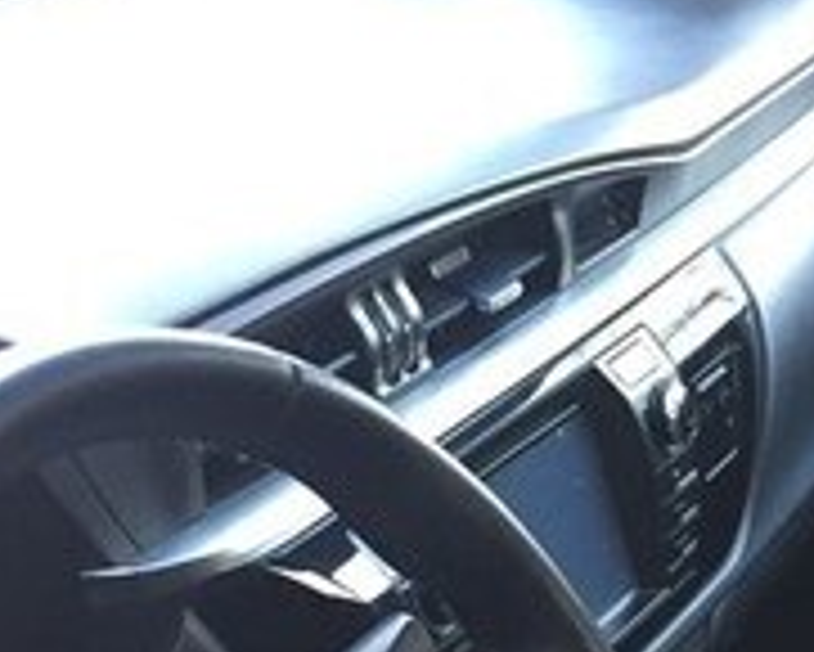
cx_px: 899
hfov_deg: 17.9
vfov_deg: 13.9
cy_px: 1009
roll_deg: +2.4
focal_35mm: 103
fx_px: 2483
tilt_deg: -31.9
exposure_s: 1/33
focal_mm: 4.15
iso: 64
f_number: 2.2
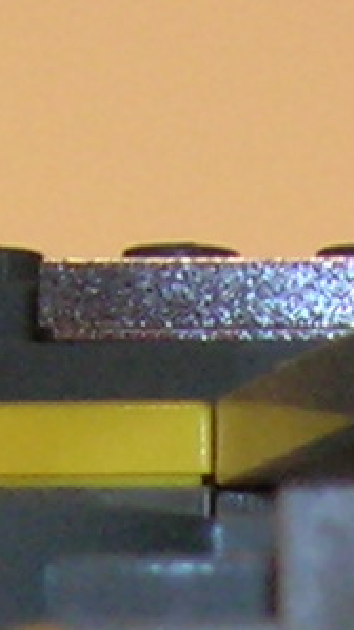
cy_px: 1348
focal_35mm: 283
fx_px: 4727
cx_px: 815
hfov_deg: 4.2
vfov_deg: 7.3
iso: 140
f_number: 2.9
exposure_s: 1/27.5
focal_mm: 5.7
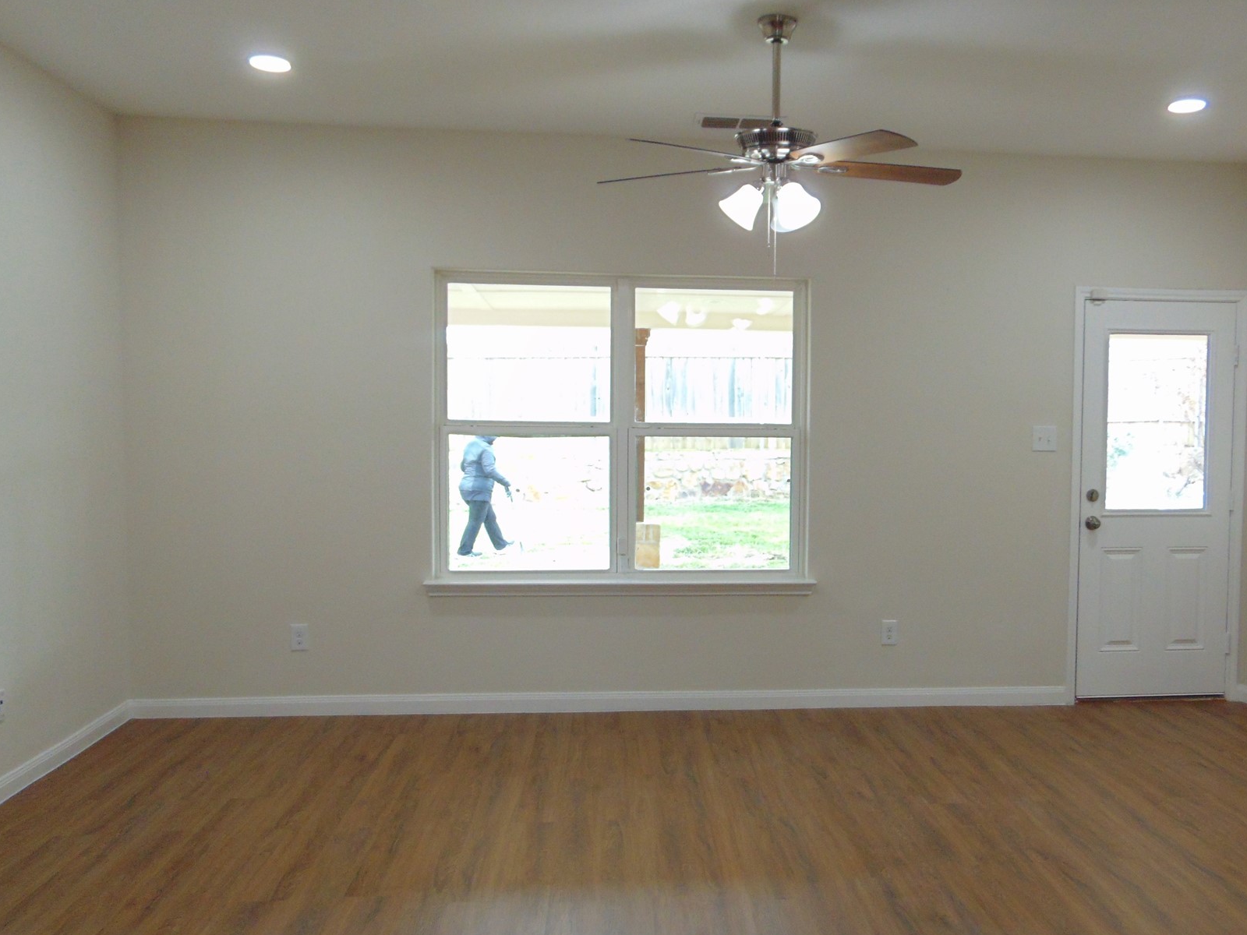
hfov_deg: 56.4
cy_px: 497
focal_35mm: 32
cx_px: 745
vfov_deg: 44.1
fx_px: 1153
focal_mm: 4.5
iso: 160
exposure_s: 1/50
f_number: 3
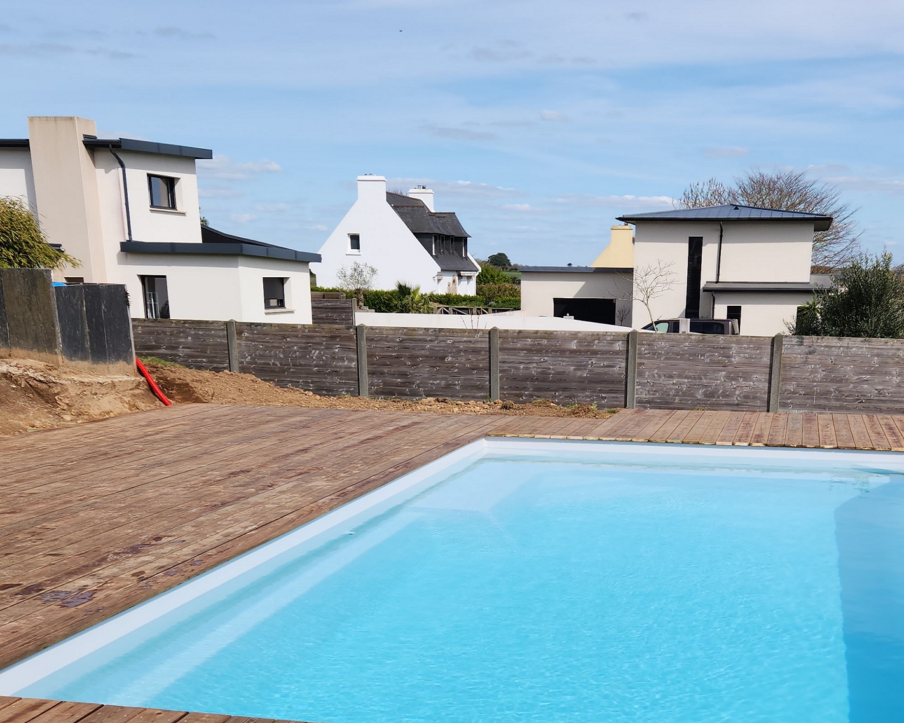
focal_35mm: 30
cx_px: 589
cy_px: 452
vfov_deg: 48.0
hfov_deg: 57.7
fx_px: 802
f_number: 1.8
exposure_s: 1/2016
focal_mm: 5.4
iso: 20
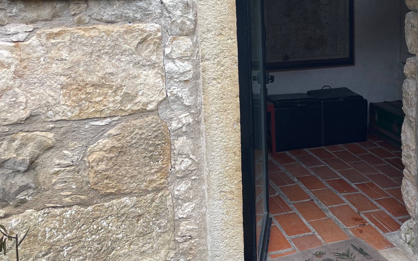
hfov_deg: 42.5
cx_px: 299
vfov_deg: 27.8
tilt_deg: -10.6
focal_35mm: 46
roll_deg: +0.8
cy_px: 88
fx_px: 524
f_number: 1.6
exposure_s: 1/121
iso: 40
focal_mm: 4.2
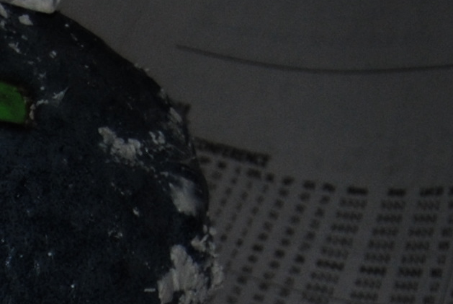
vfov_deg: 4.6
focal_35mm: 286
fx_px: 3604
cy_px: 913
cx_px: -622
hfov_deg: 6.8
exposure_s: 1/60
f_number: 4.2
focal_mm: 31
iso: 200
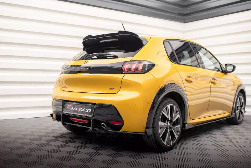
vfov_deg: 33.9
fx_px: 275
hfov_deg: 49.0
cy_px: 83
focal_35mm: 39
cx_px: 116
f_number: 2.5
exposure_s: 1/125
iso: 1000
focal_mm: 35
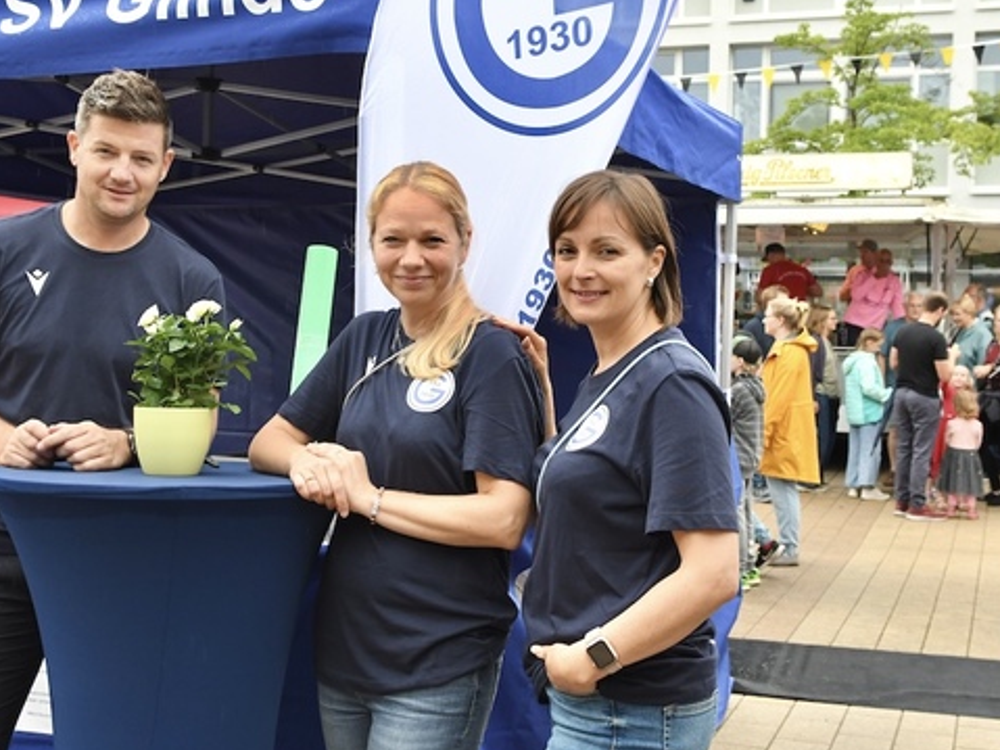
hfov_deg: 41.2
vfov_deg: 31.5
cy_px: 320
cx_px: 519
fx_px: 1329
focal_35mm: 46
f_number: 5.6
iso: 1250
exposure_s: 1/160
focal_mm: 24
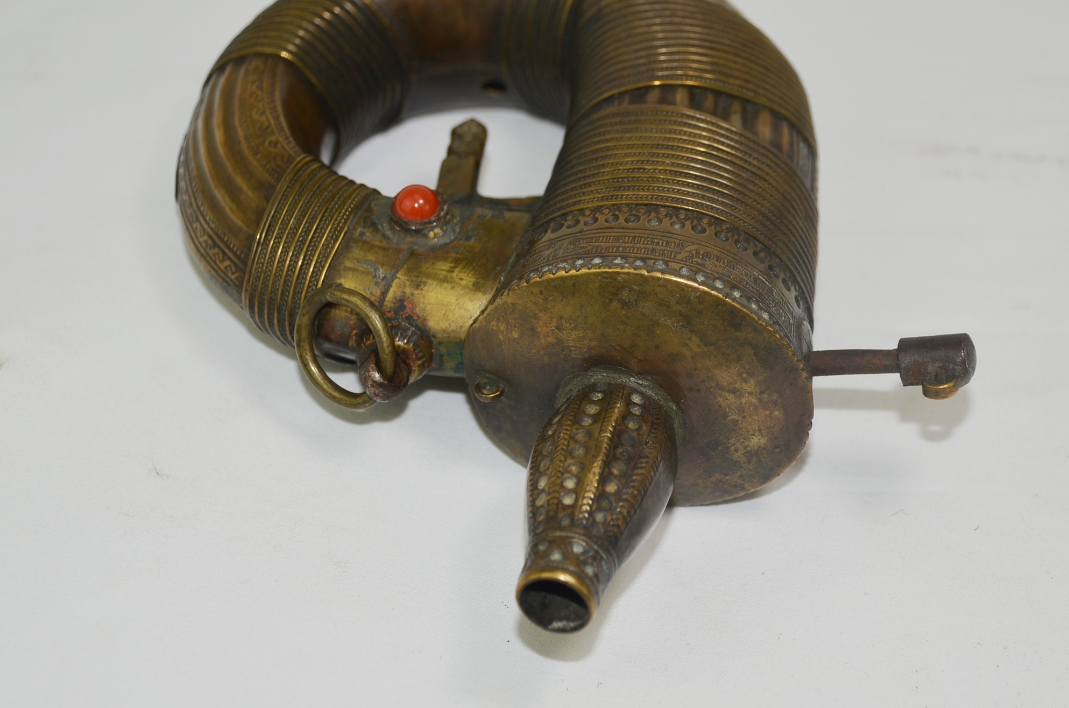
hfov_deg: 21.9
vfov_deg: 14.6
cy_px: 306
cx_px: 601
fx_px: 2756
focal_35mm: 93
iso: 100
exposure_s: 1/250
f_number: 5
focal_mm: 50
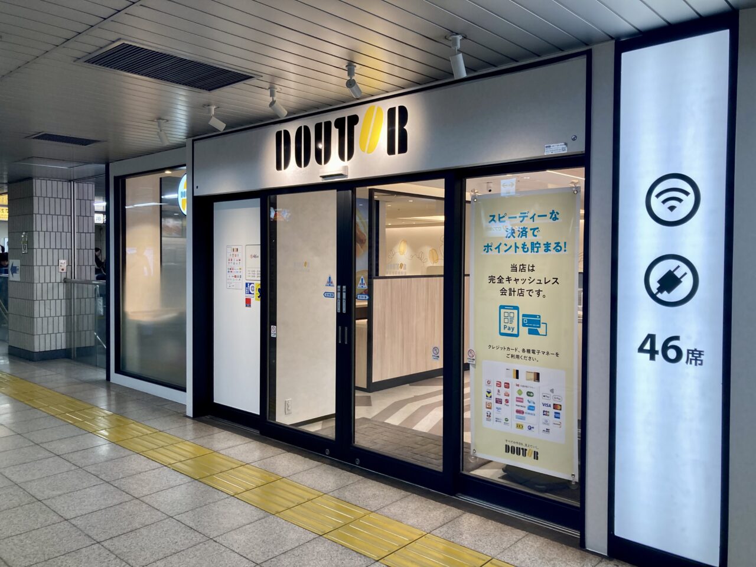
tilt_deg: -1.3
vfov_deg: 49.7
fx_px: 612
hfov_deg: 63.4
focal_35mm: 28
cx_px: 378
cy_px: 284
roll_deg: -1.2
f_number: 1.8
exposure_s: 1/100
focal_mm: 3.99
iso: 80
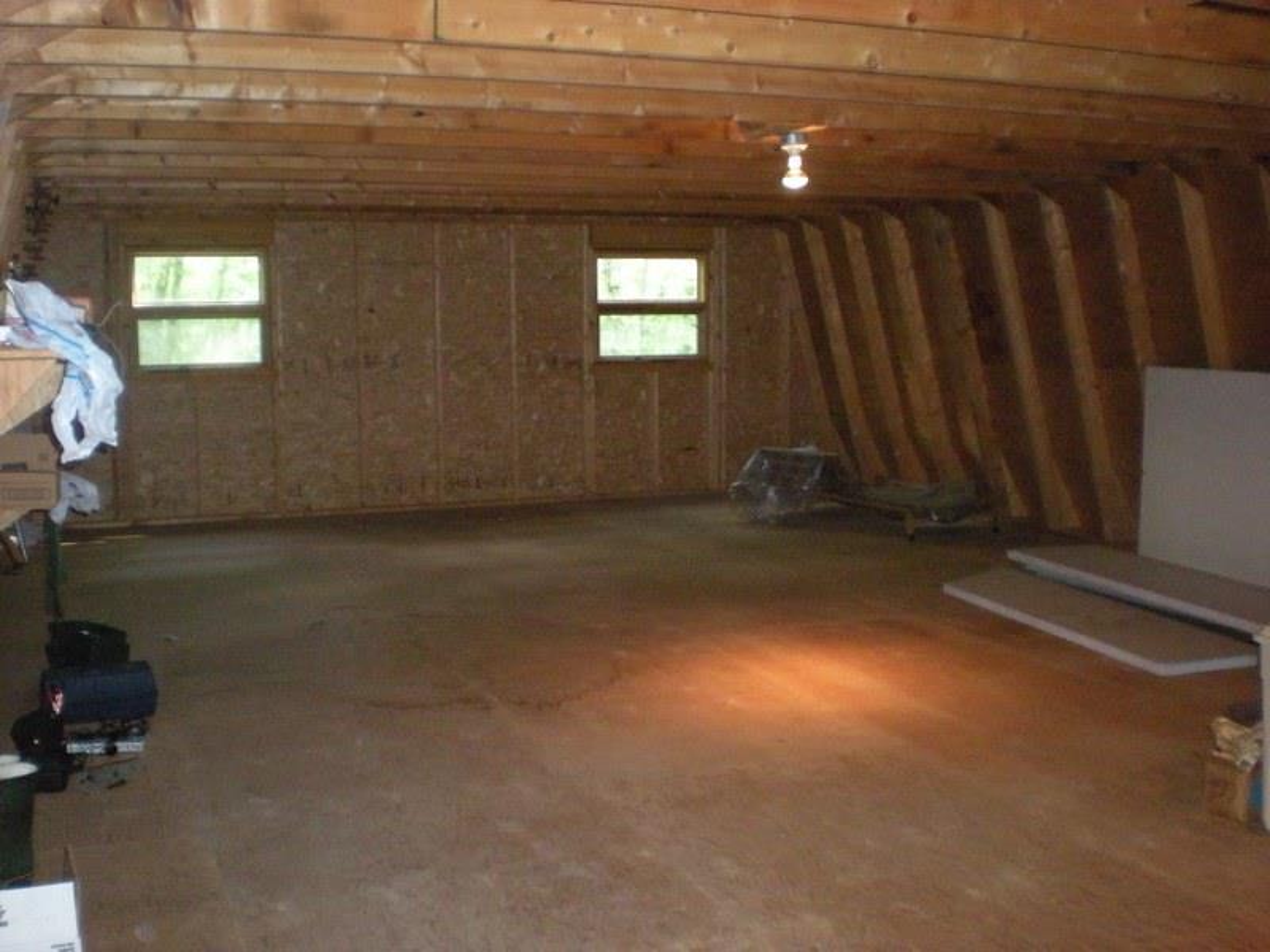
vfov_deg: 37.7
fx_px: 1394
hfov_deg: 49.0
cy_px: 476
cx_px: 635
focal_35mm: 38
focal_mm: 6.3
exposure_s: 1/60
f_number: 3.1
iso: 800
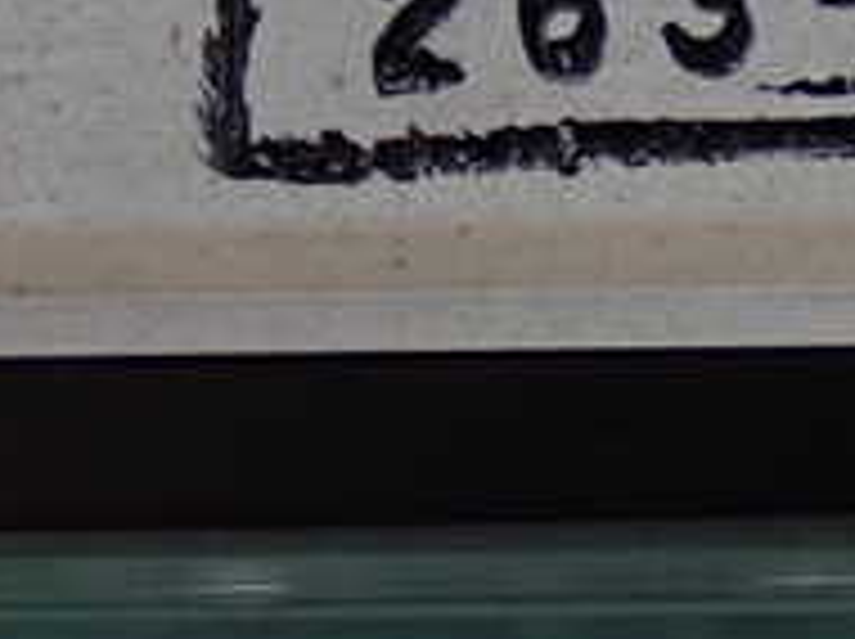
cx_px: 1296
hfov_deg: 9.1
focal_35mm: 212
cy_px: -297
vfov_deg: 6.9
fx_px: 5230
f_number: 3.8
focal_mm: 11.88
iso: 800
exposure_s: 1/60
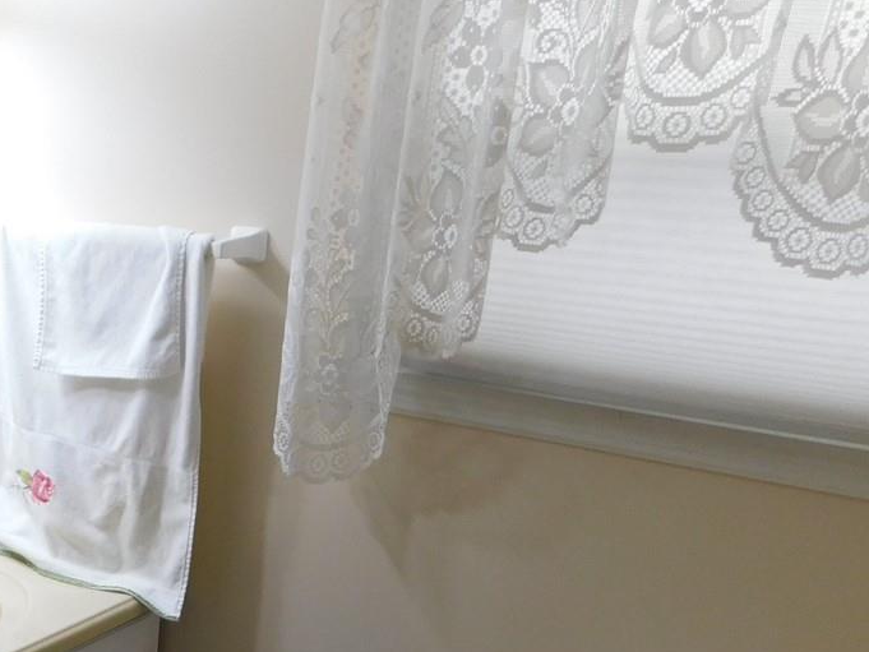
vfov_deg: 25.1
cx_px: -110
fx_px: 1356
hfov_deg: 31.2
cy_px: 720
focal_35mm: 54
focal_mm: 4
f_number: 3
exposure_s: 1/30
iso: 140
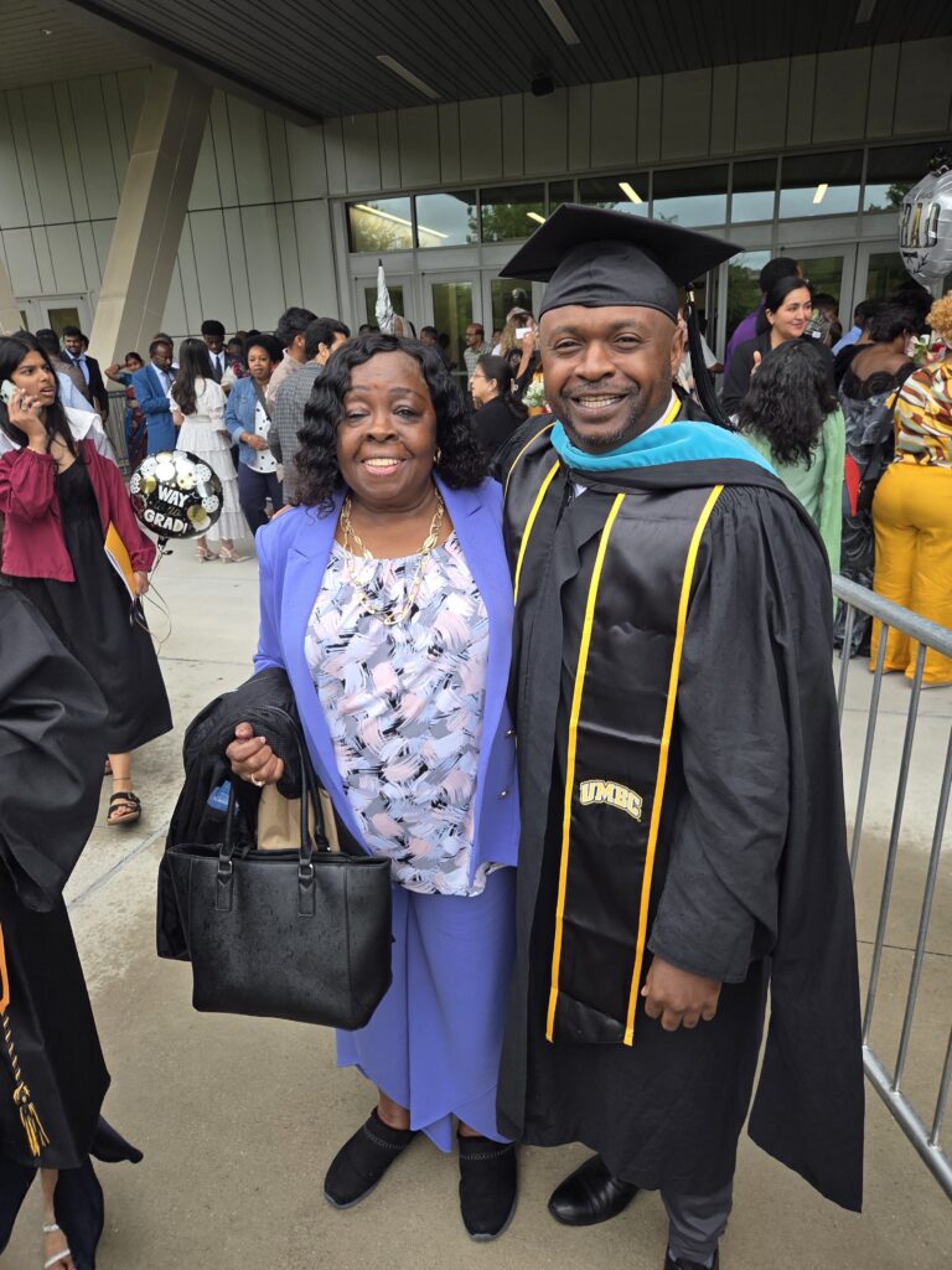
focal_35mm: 23
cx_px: 476
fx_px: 843
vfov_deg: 73.9
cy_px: 635
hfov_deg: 58.9
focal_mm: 5.4
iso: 80
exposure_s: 1/617
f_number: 1.8
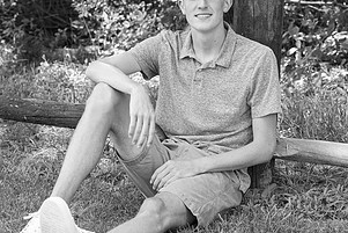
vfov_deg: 10.2
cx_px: 169
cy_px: 97
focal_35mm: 135
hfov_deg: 15.2
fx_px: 1306
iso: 400
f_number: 5.6
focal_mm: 70
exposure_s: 1/200
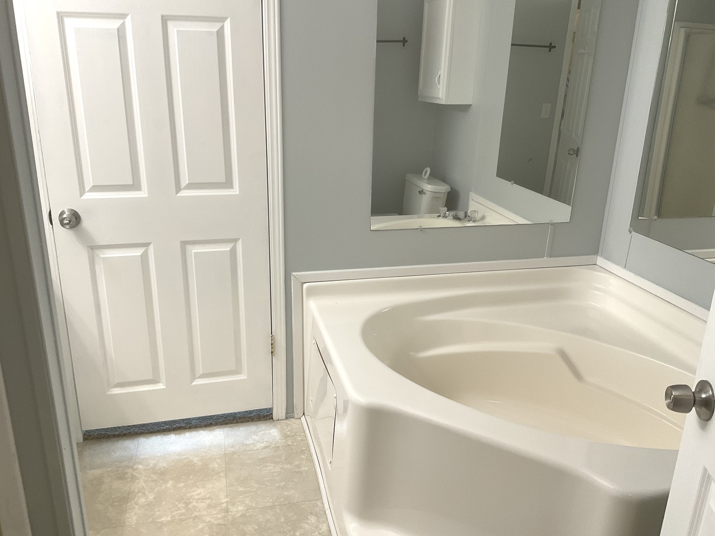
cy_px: 268
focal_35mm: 29
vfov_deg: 48.2
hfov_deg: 61.7
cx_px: 358
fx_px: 599
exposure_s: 1/60
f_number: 1.8
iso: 64
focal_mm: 3
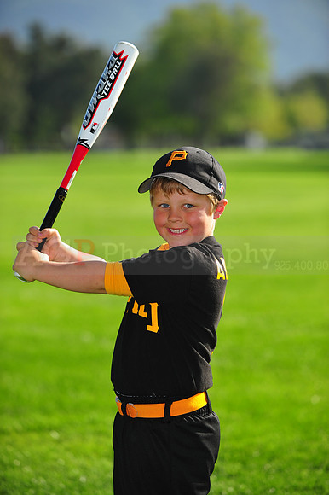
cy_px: 248
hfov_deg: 6.9
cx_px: 164
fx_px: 2745
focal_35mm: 200
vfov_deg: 10.3
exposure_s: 1/1250
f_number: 4
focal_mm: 200
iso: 200
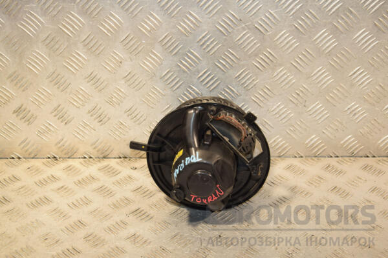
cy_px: 129
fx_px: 679
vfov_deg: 21.6
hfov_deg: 31.9
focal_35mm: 63
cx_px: 194
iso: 800
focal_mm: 42
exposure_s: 1/200
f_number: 6.3
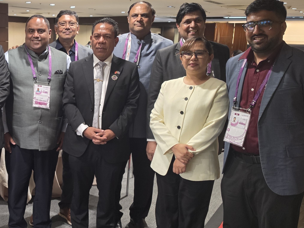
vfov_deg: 32.2
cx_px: 39
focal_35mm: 45
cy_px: 111
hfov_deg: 39.5
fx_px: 395
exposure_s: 1/120
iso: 250
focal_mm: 6.5
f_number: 1.4
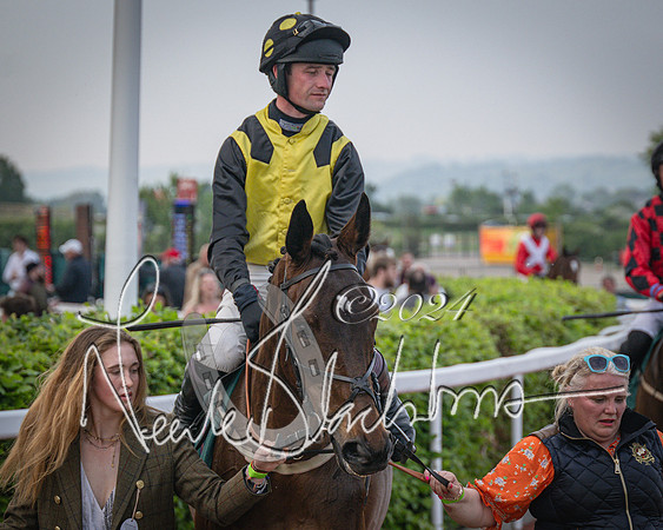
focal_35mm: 186
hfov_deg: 10.4
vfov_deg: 8.3
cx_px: 411
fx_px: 3657
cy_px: 242
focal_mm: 98
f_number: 4
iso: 400
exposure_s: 1/1250
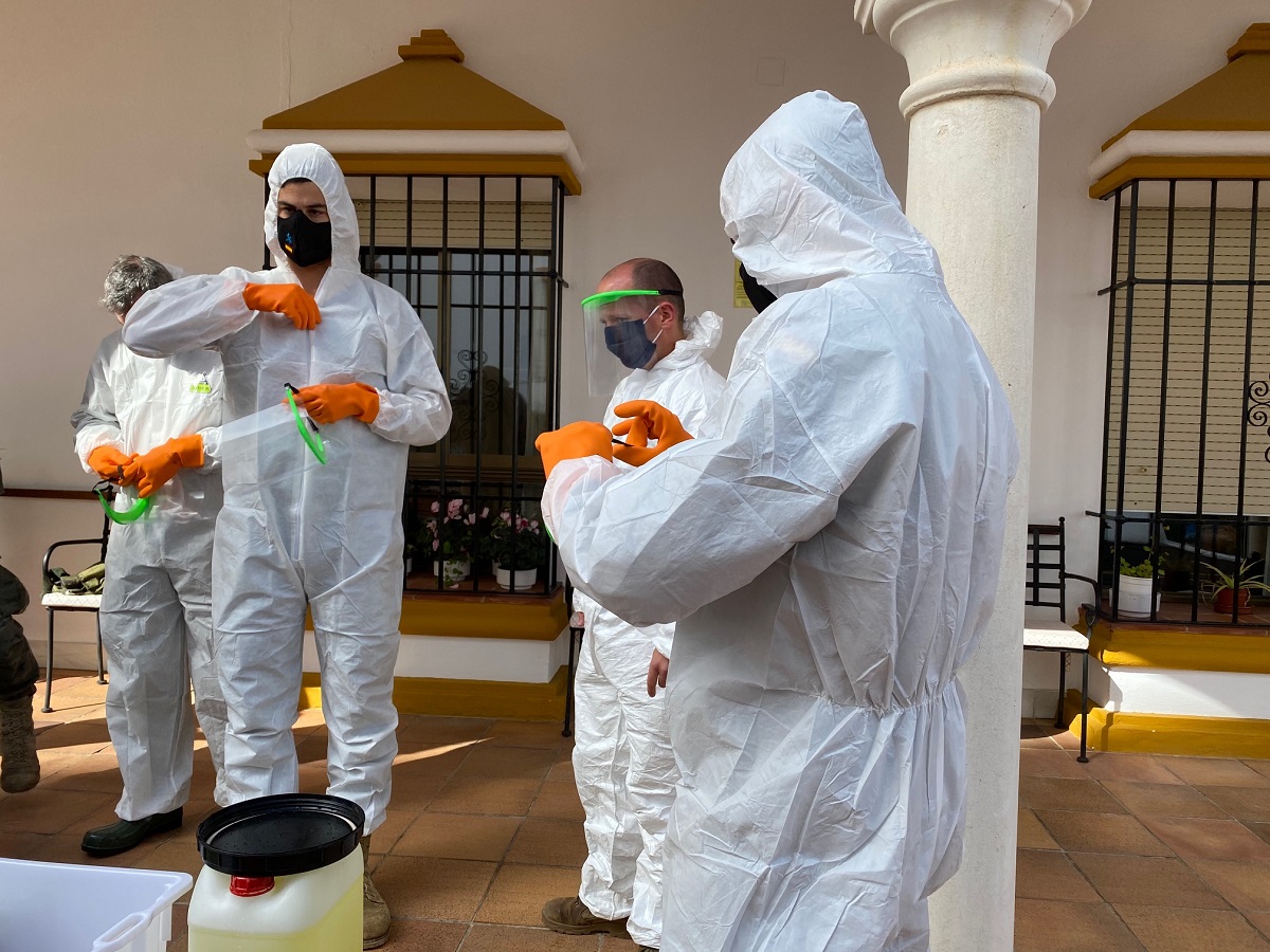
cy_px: 476
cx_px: 635
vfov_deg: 53.1
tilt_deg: -2.5
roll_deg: -1.9
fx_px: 954
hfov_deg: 67.3
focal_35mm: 26
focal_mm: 4.25
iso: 32
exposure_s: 1/927
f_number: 1.8
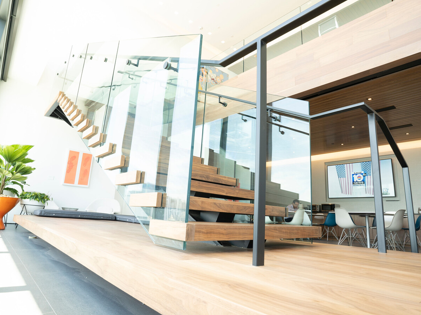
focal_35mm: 21
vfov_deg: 63.4
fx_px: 255
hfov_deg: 79.0
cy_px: 153
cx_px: 209
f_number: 9
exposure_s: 1/30
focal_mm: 18
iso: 640
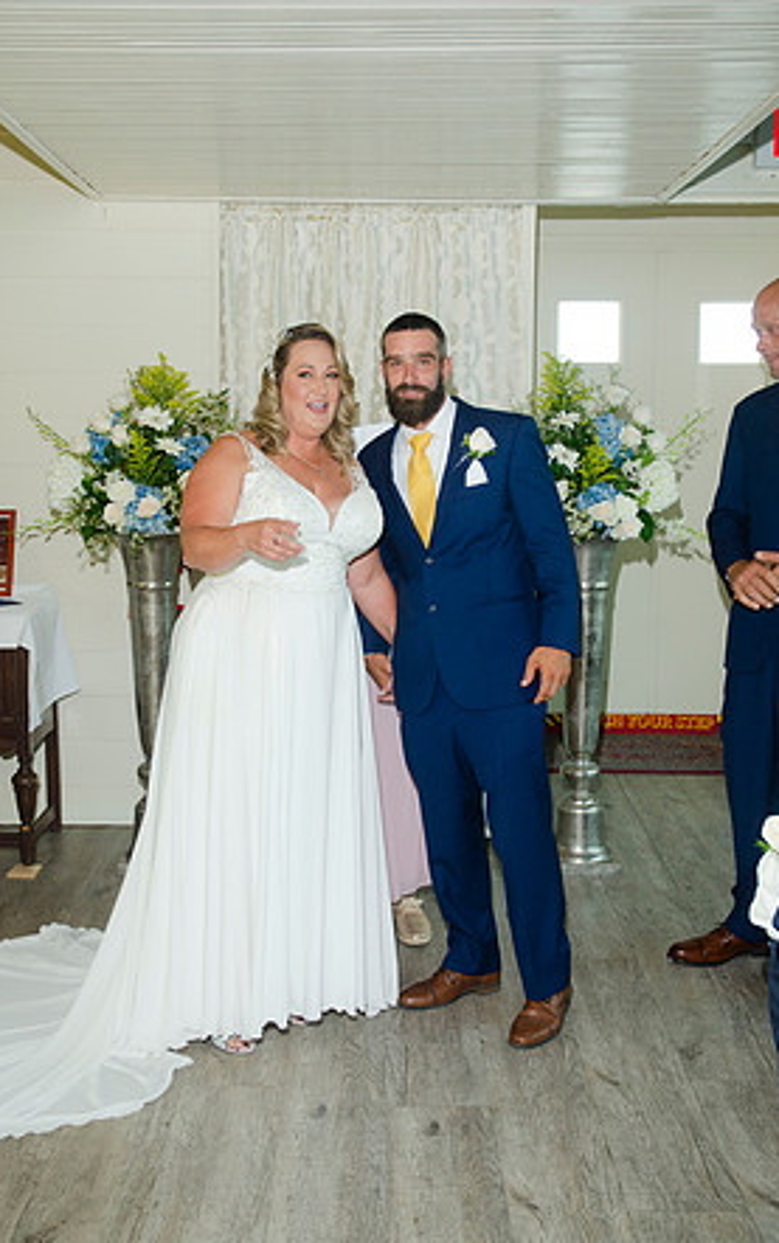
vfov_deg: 44.3
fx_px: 1526
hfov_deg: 28.6
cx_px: 366
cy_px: 616
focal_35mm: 45
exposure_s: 1/125
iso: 400
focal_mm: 29
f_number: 5.6
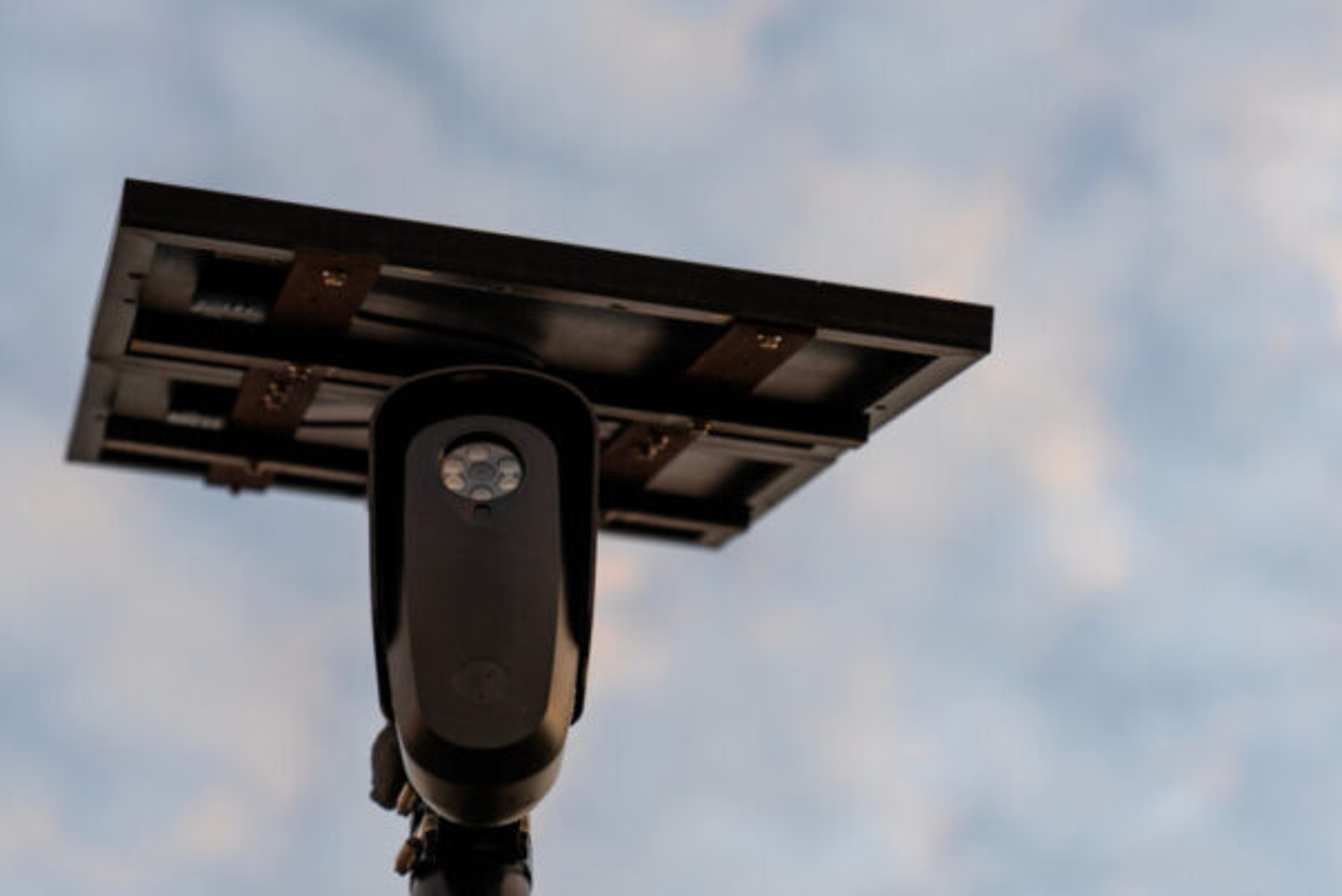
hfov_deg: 22.8
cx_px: 509
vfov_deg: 15.4
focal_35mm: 89
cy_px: 458
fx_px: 3318
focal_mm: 70
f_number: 2.8
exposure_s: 1/250
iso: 100
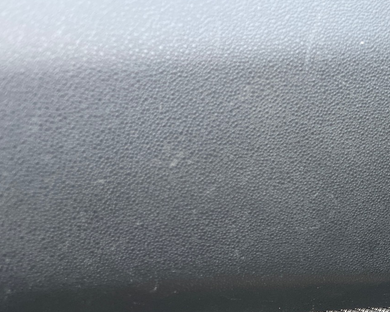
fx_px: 623
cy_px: 293
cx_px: 405
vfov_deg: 26.9
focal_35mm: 54
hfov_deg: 31.6
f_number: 1.6
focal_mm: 4.2
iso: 125
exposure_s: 1/109
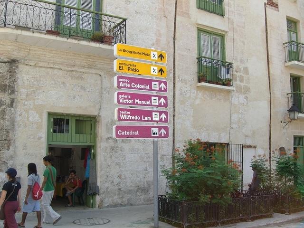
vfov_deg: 37.7
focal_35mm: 38
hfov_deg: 49.0
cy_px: 114
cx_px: 152
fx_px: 334
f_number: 4
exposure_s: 1/250
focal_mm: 7.9
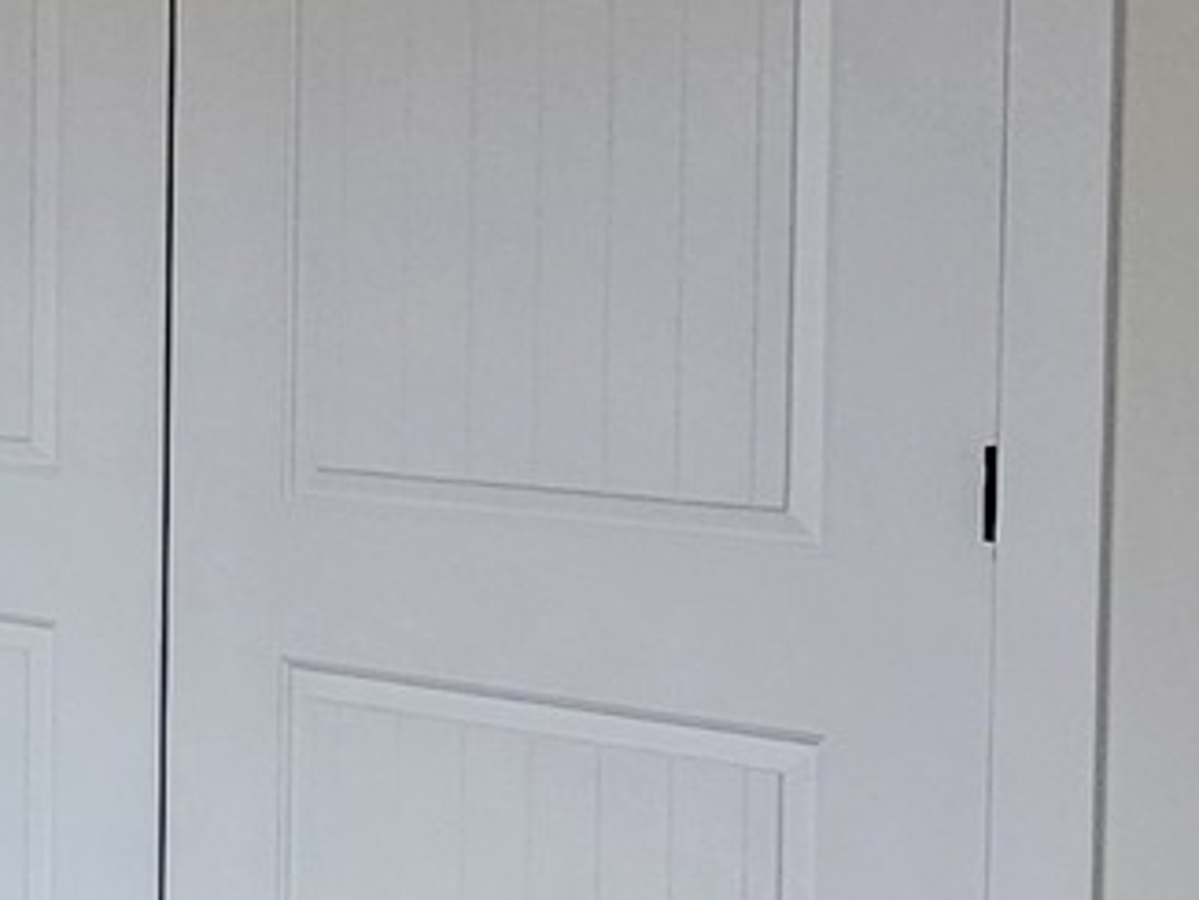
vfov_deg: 18.4
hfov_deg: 19.0
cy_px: 247
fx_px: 2772
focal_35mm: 80
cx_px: -922
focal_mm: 2.2
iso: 125
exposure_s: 1/60
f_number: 2.2
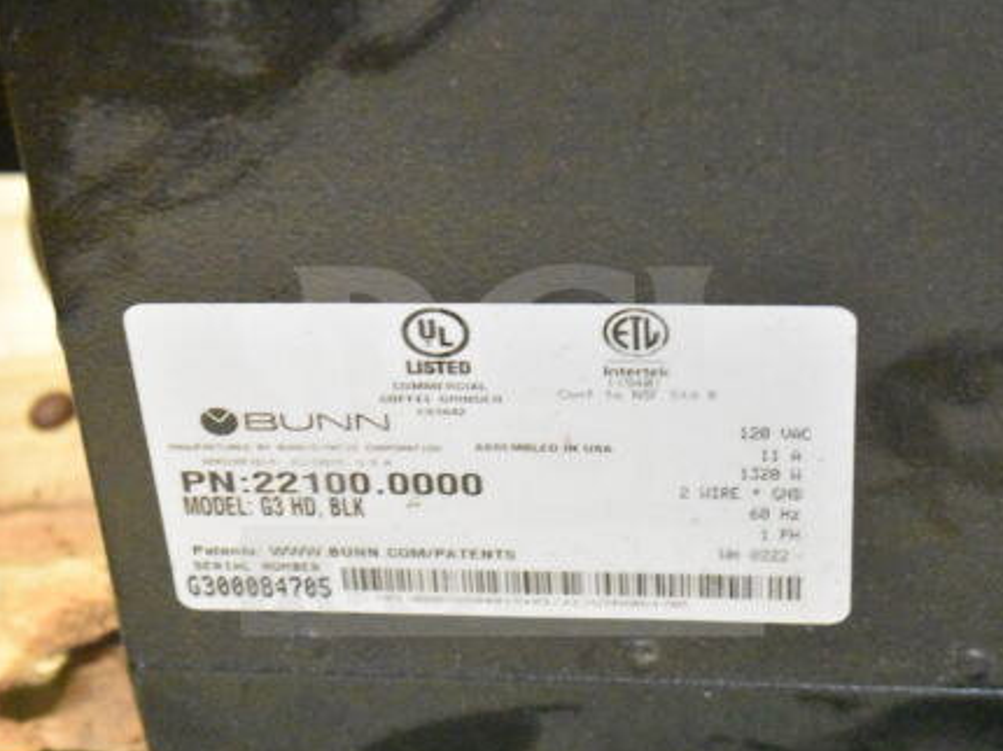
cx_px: 502
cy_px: 451
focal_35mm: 113
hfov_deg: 17.5
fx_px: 3263
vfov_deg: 13.1
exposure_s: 1/40
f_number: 5.6
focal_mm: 55
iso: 25600
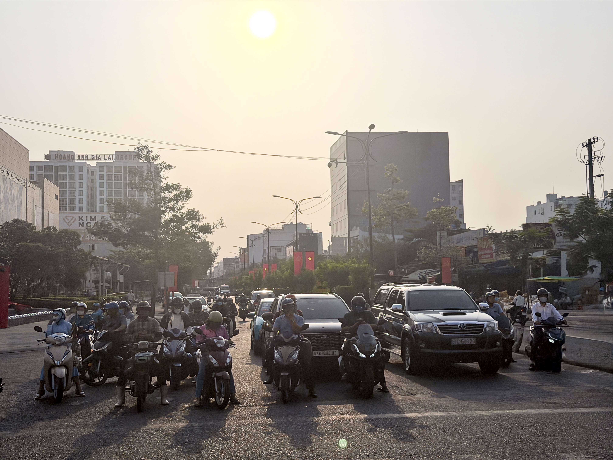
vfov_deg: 30.3
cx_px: 306
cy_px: 230
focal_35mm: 48
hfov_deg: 39.7
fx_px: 850
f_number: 1.78
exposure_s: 1/20408
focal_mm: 6.76
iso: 64
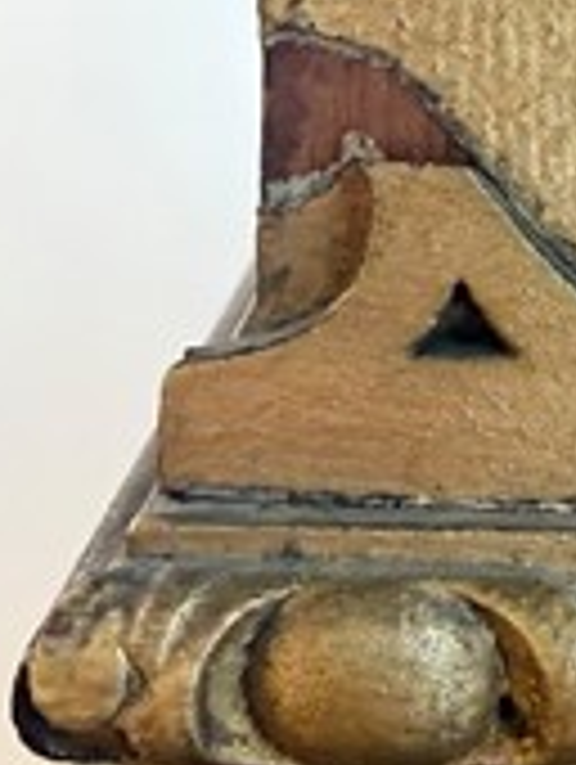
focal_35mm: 61
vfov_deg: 31.3
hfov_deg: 23.8
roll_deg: -1.7
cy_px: 243
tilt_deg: -7.2
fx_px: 1350
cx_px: 432
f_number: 2.2
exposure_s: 1/50
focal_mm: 2.22
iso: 500
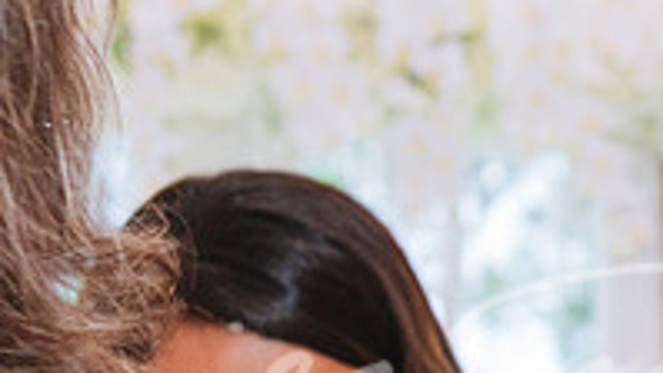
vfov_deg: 10.0
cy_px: 18
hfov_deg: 17.1
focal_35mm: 120
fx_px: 2110
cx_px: 780
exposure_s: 1/125
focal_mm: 32
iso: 800
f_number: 2.8
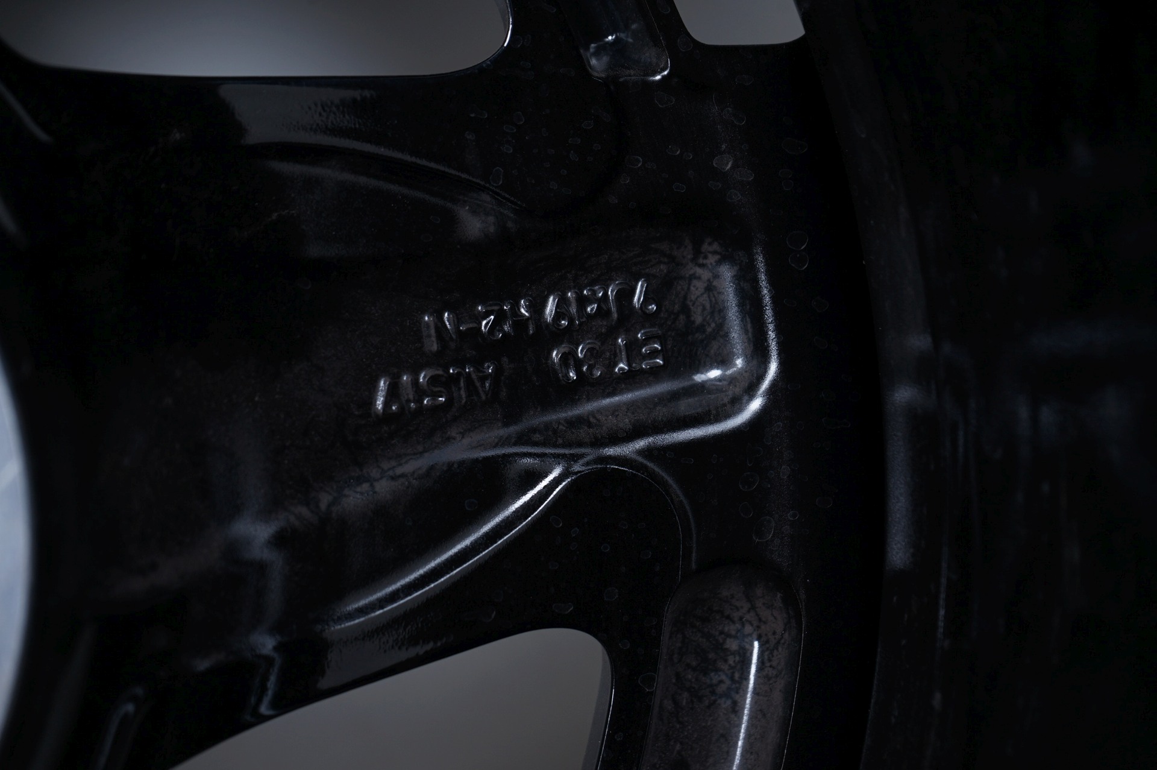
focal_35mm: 68
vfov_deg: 20.0
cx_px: 578
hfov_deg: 29.7
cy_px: 385
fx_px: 2184
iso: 250
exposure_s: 1/125
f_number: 7.1
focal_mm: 68
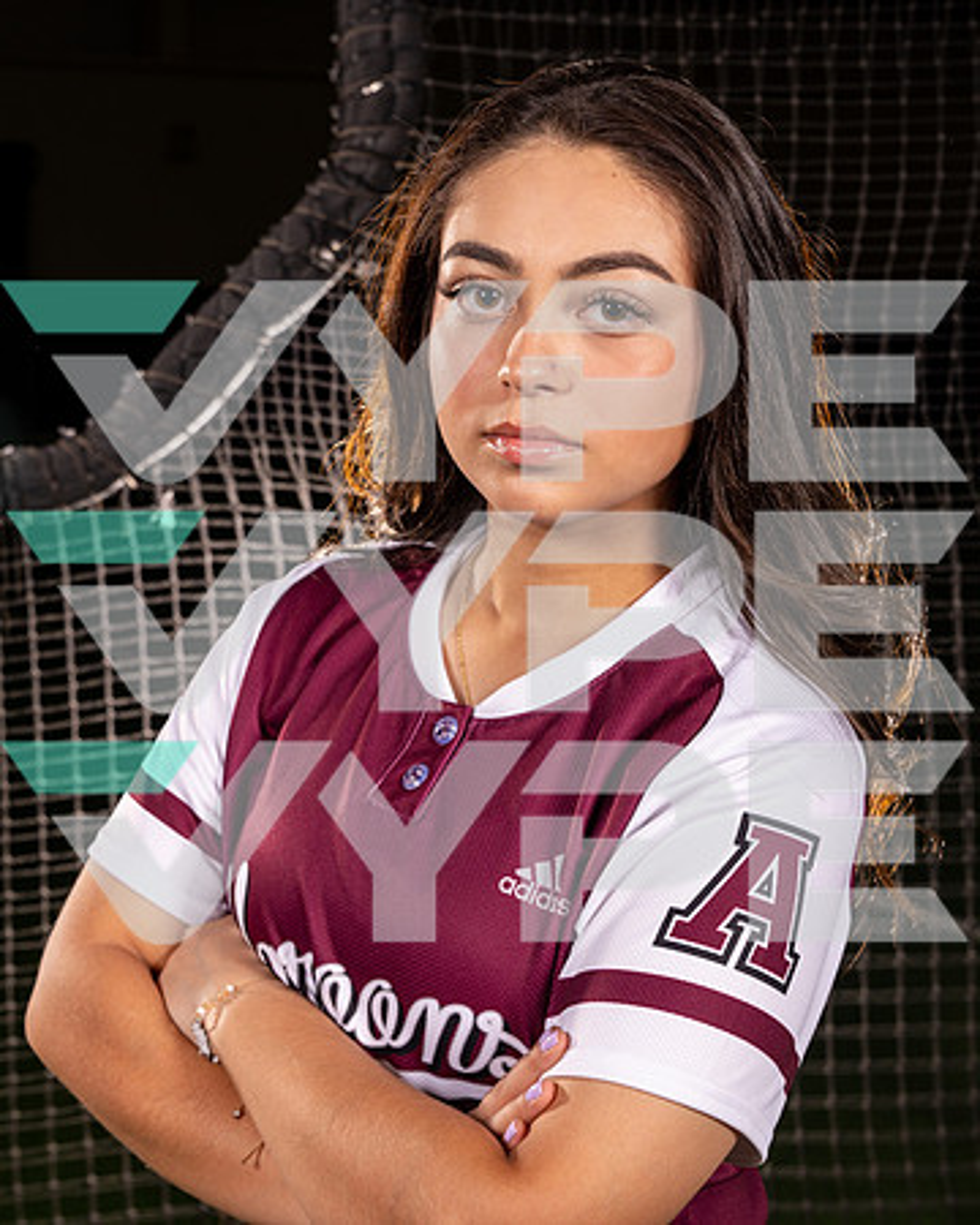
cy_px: 612
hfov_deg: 20.9
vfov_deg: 26.0
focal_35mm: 73
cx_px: 417
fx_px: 2654
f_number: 8
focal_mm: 52
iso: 100
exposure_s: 1/125
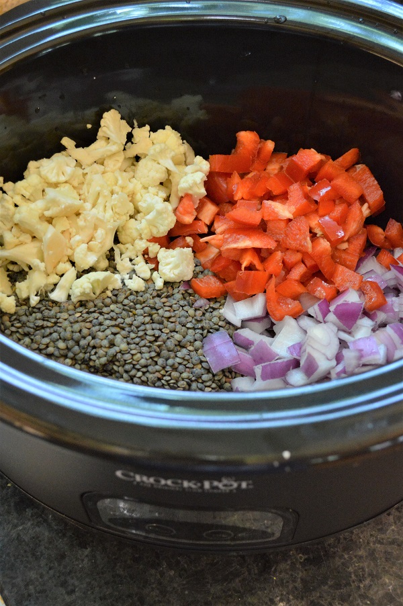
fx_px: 807
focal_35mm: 48
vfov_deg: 41.1
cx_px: 202
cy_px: 303
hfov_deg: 28.0
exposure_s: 1/50
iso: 3200
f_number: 4.8
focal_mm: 32
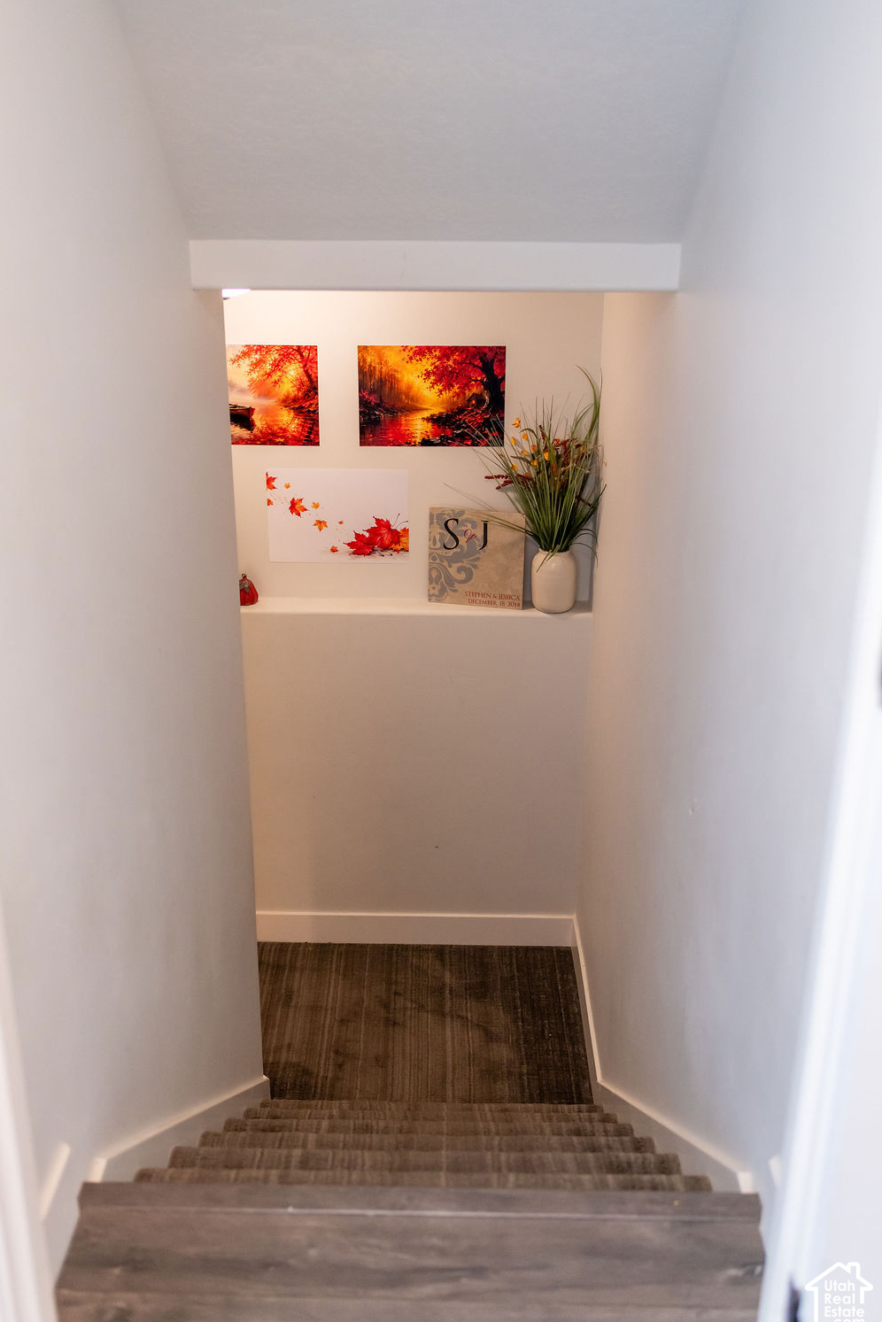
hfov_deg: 36.9
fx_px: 1322
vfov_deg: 53.1
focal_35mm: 36
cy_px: 668
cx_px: 433
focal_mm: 35
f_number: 2.5
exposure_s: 1/250
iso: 1000
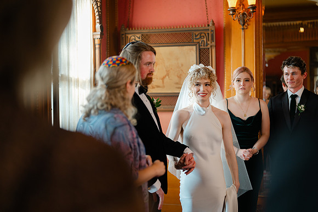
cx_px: 159
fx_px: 442
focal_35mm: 50
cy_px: 106
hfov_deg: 39.6
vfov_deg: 27.0
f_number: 1.8
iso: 160
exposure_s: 1/125
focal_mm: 50
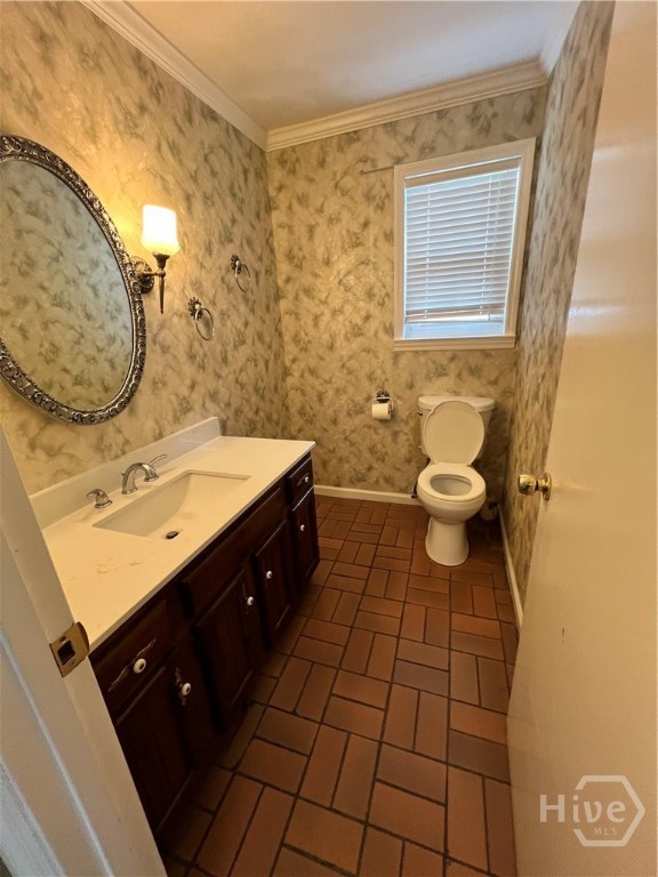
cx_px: 329
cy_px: 438
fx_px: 329
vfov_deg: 106.2
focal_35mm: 13
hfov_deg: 89.9
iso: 250
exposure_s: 1/60
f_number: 1.8
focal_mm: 1.57
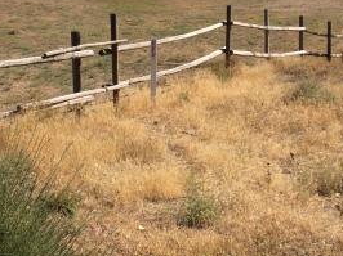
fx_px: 762
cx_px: 165
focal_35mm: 77
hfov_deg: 25.4
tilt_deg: -4.5
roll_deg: +3.6
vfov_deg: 18.6
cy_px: 5
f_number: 2.4
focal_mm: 3.3
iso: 32
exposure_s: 1/1634
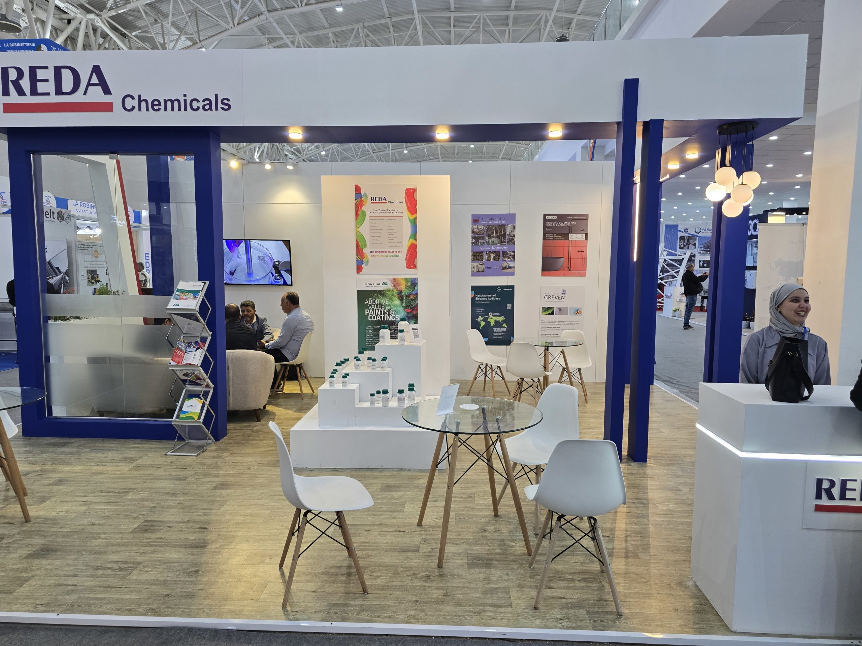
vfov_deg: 58.9
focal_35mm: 23
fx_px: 573
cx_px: 431
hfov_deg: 73.9
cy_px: 323
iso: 125
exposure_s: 1/100
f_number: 1.7
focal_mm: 6.3
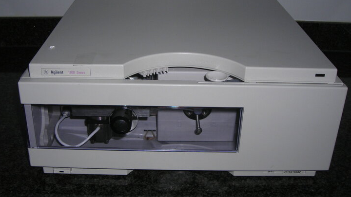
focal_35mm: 46
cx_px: 173
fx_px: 428
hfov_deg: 44.6
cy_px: 94
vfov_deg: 26.0
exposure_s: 1/60.1
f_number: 3.2
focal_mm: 6.3
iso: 50
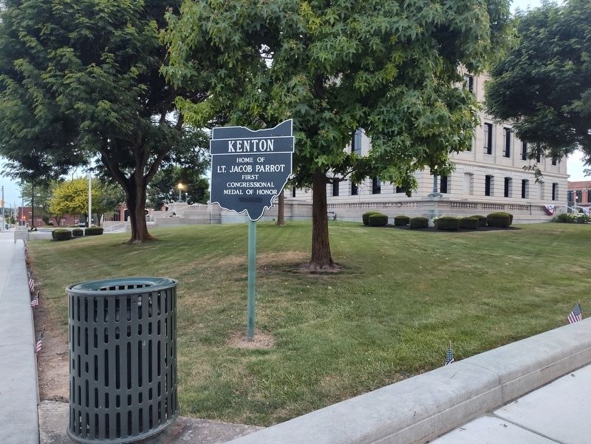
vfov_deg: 58.9
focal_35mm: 23
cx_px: 296
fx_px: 393
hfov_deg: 73.9
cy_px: 222
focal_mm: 5.56
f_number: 1.8
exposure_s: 1/60
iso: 631
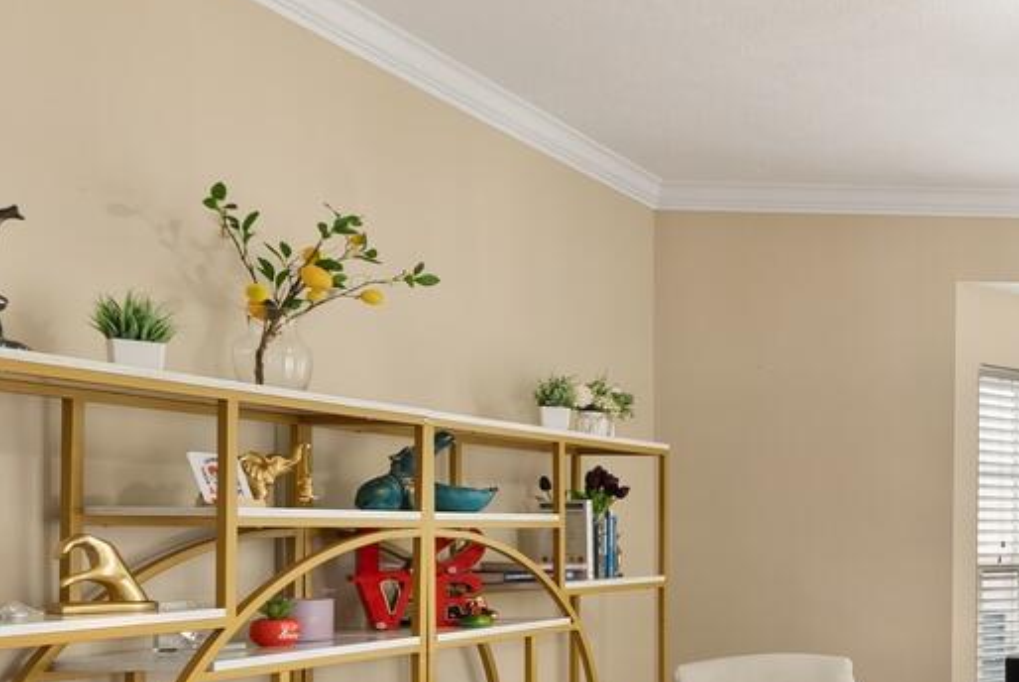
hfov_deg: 37.1
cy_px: 563
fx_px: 992
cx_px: 1293
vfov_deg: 36.4
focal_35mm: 35
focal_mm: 12
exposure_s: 1/2
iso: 160
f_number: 8
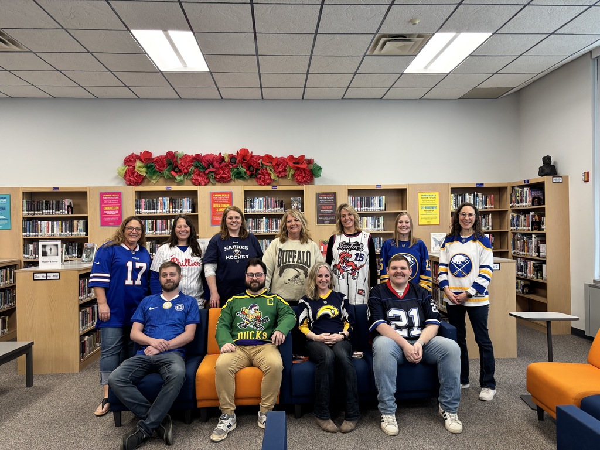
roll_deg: +1.0
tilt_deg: +0.4
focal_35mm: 26
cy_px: 225
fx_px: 451
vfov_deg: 53.1
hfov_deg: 67.3
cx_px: 300
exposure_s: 1/60
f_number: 1.6
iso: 80
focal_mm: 5.96
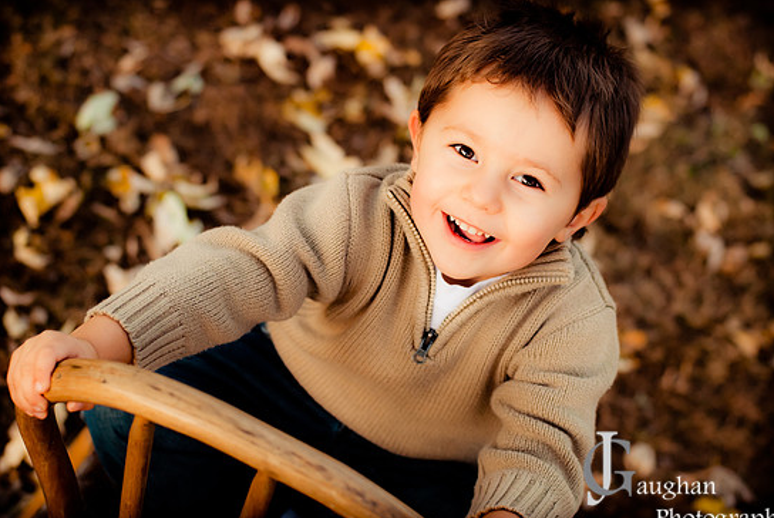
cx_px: 386
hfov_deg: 25.3
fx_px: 1722
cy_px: 263
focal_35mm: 80
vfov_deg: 17.1
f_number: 2.8
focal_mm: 50
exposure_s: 1/125
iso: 400
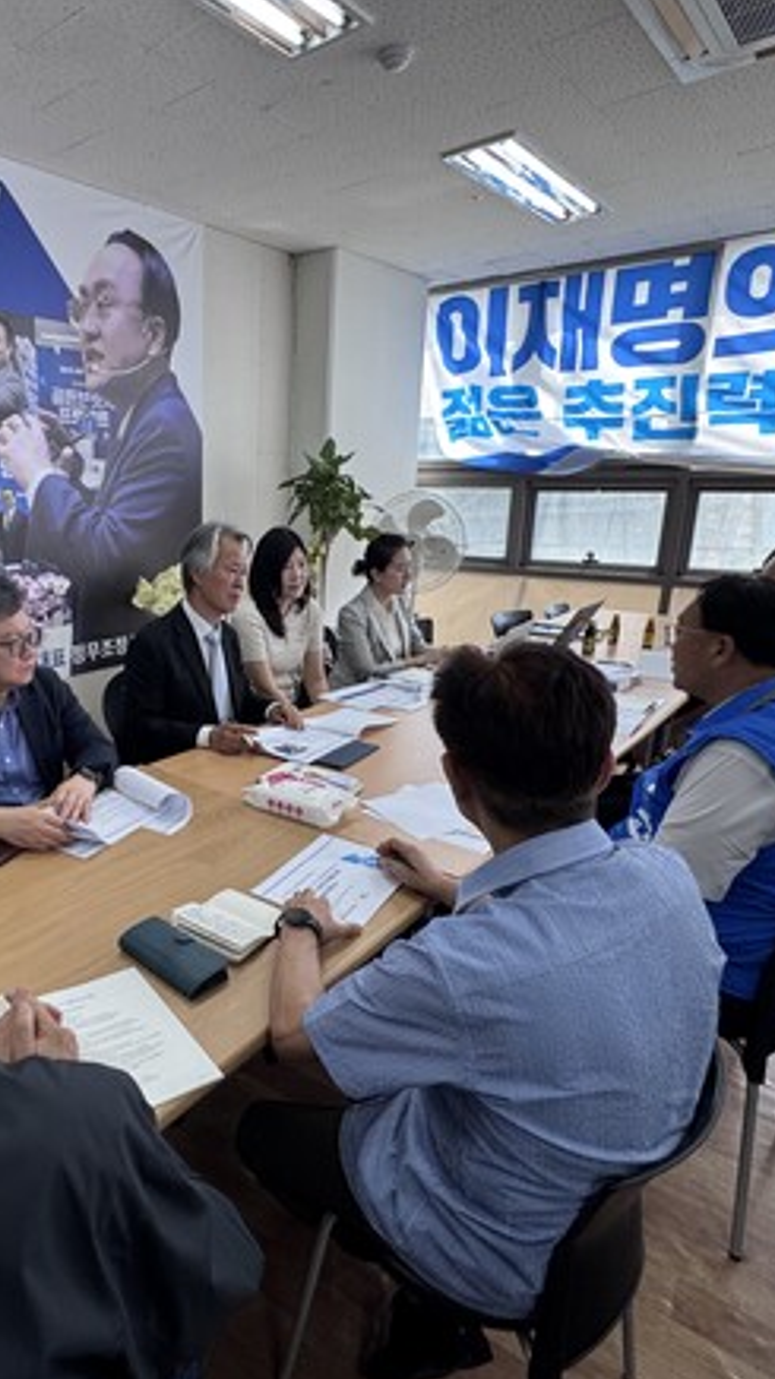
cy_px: 686
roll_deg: +1.0
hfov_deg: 50.9
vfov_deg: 83.9
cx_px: 177
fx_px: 768
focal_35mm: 21
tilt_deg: -13.5
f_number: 2.2
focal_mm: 2.22
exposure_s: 1/120
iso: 125
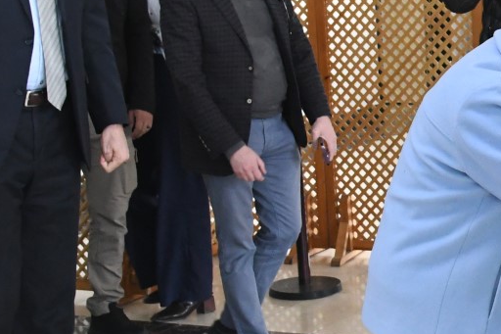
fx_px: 1586
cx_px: 615
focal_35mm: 114
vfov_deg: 11.9
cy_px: 52
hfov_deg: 17.1
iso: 3200
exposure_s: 1/125
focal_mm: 24
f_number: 5.6
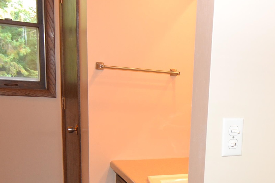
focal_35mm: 52
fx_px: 397
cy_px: 183
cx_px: 270
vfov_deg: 24.8
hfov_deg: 34.9
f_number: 4
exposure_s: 1/60
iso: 400
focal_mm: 12
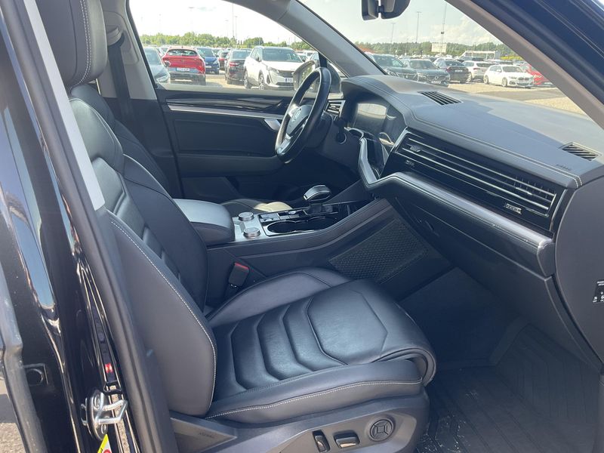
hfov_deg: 61.7
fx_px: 506
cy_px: 226
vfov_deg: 48.2
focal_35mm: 29
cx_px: 302
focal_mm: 3
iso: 32
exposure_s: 1/149
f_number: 1.8
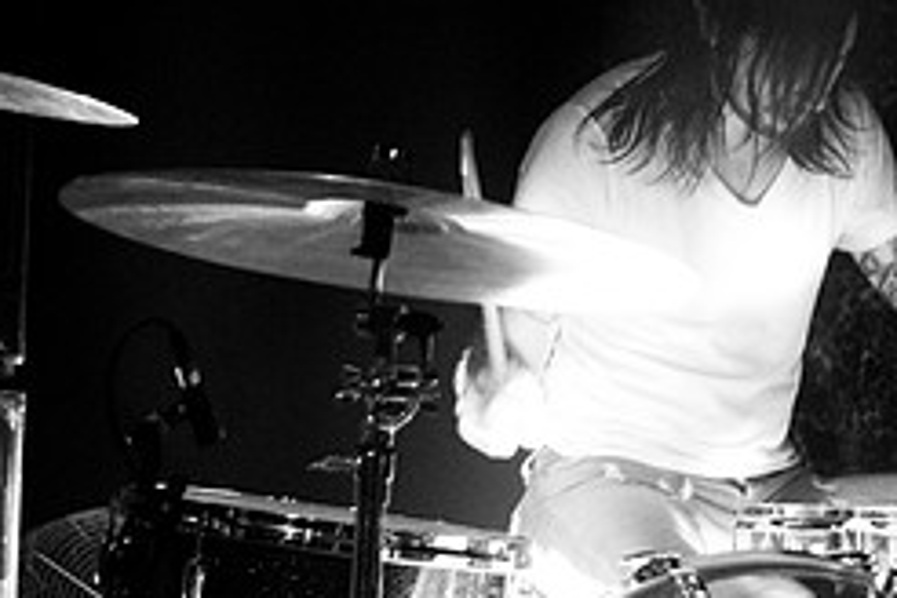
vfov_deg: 12.9
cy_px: 261
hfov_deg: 18.6
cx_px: 948
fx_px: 2641
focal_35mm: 106
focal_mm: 30
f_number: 1.4
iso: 1000
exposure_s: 1/40
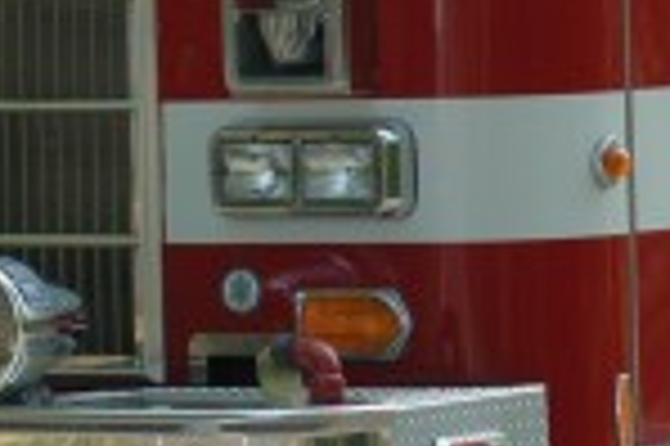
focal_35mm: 450
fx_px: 8366
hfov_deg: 4.6
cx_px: 962
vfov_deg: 3.0
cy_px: 9
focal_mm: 70
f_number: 8
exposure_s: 1/200
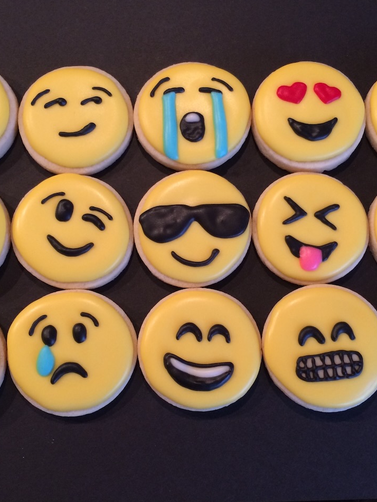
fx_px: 566
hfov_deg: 36.8
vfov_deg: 47.9
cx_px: 197
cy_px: 251
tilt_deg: -78.0
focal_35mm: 39
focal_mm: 4.15
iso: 160
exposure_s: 1/30
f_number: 2.2
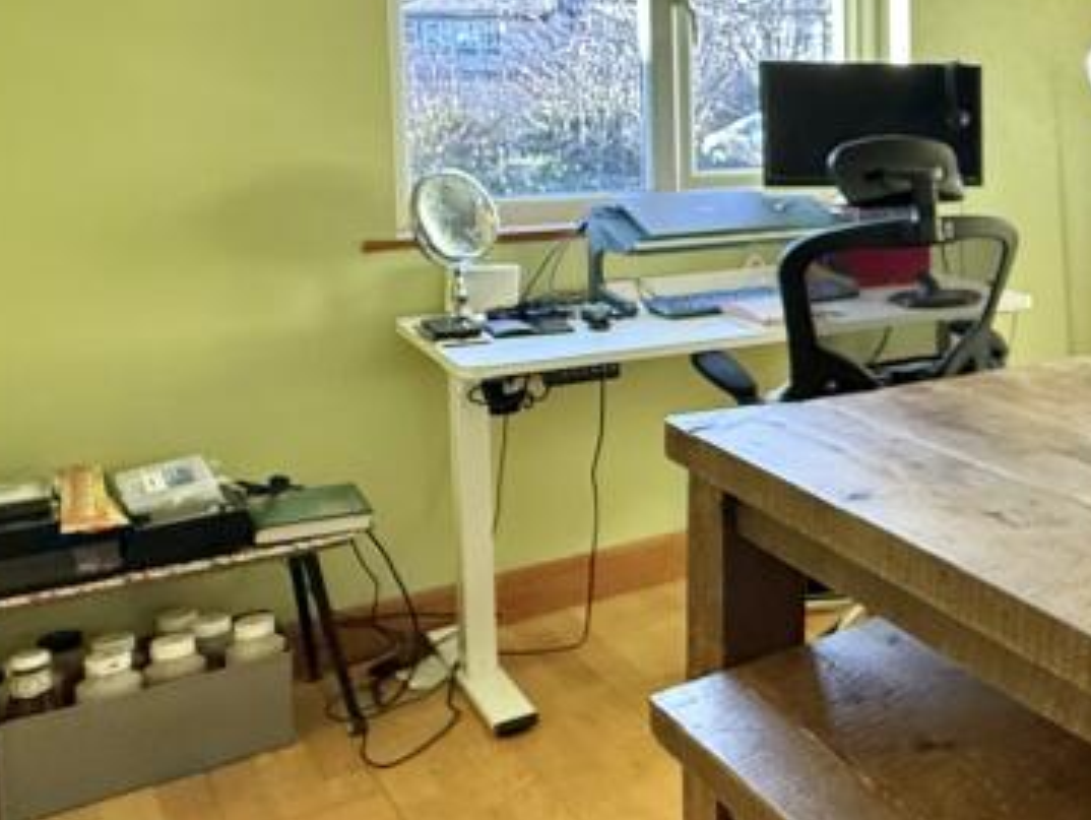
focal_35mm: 40
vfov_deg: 35.1
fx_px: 1262
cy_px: 192
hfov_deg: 33.8
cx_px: 1420
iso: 400
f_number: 2.2
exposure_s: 1/100
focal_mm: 2.22
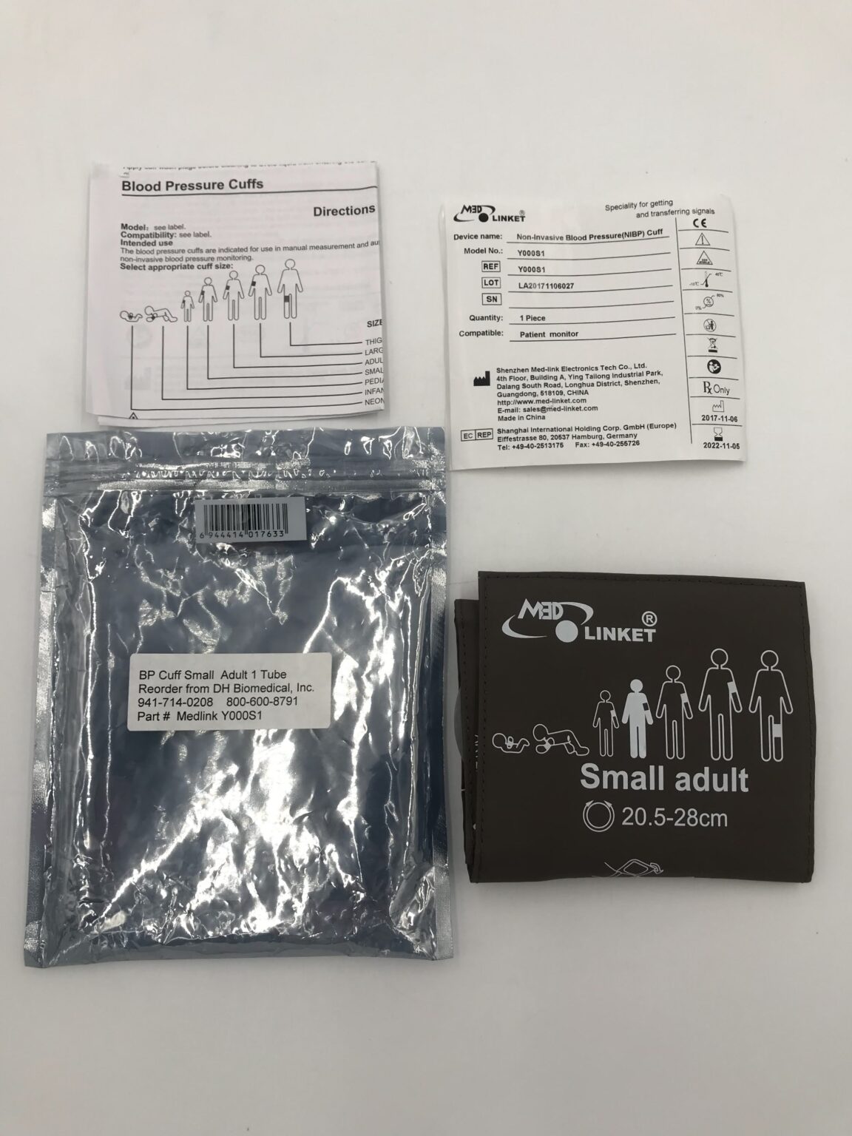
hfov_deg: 49.7
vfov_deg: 63.4
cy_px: 568
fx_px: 919
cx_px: 426
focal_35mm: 28
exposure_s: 1/120
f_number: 1.8
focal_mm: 3.99
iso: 25
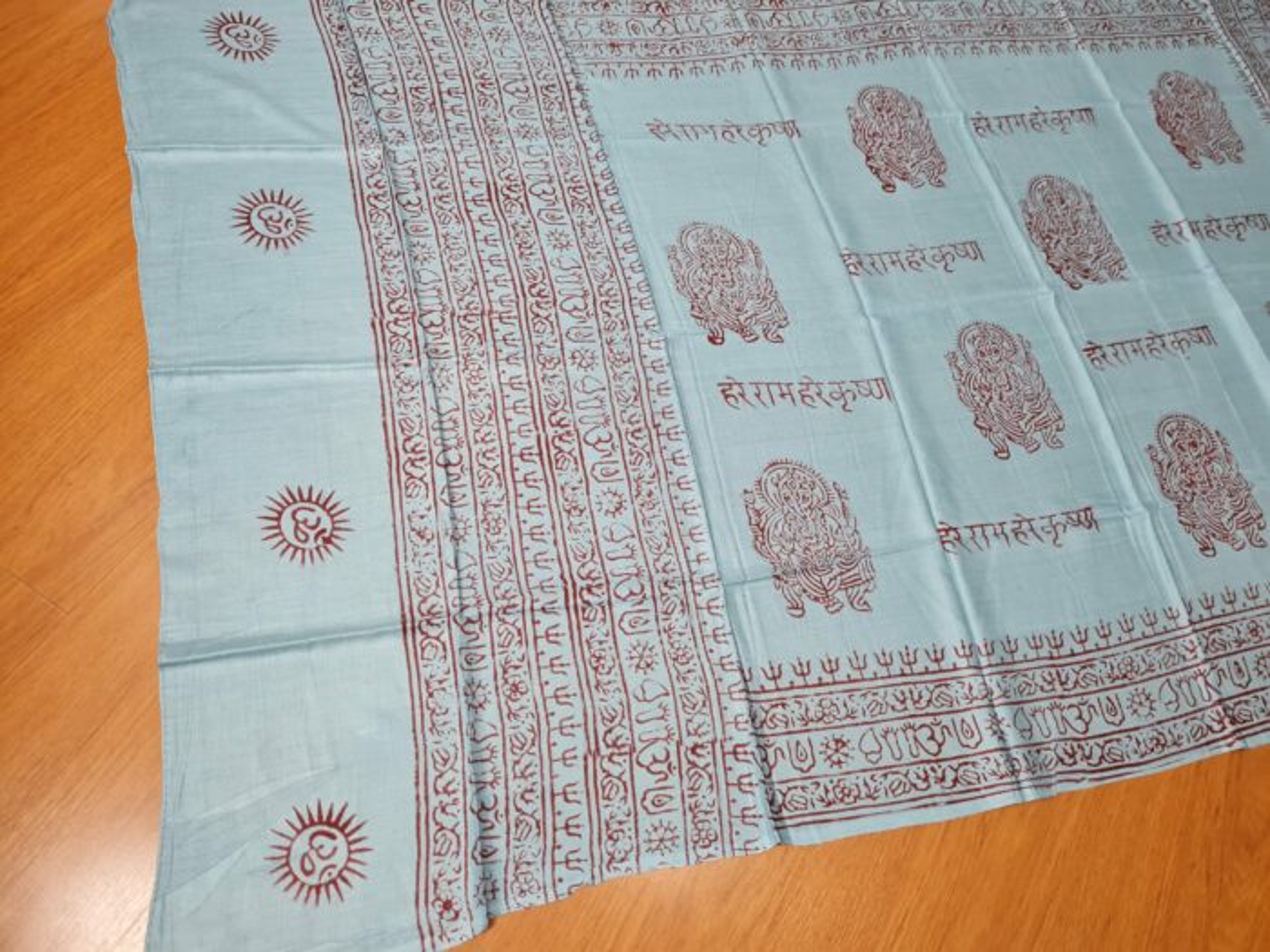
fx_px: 954
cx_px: 635
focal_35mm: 26
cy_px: 476
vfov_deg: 53.1
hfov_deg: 67.3
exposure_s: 1/40
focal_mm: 5.4
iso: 200
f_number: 1.8
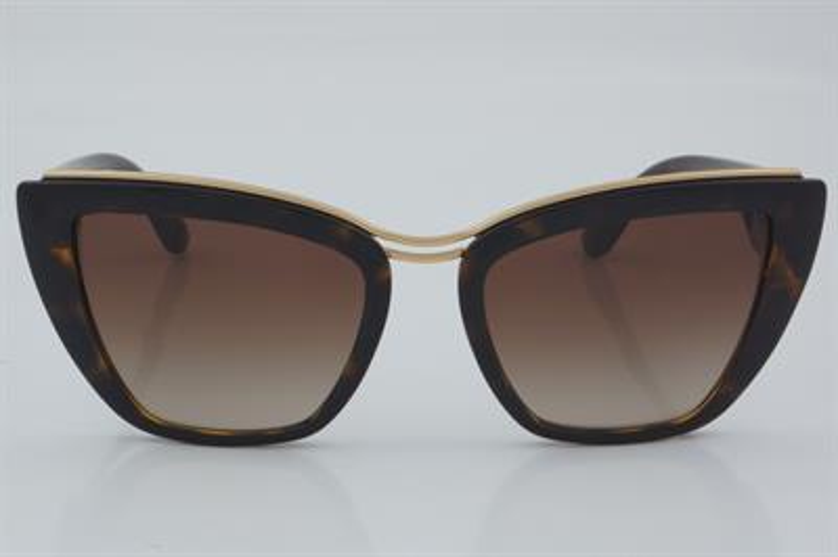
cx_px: 419
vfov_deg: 16.5
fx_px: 1919
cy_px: 278
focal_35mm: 82
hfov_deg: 24.6
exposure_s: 1/4
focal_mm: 55
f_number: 32
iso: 100
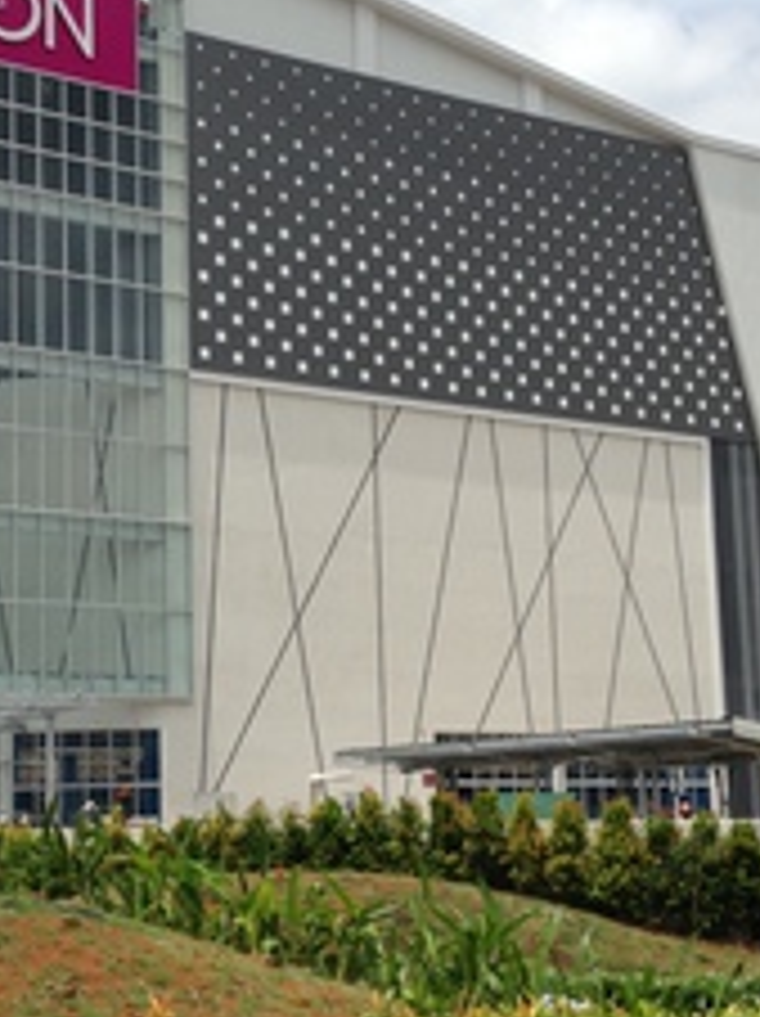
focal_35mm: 50
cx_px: 229
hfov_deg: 28.8
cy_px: 544
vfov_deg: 38.2
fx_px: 1466
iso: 50
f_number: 2.4
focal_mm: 4.12
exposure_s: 1/2358
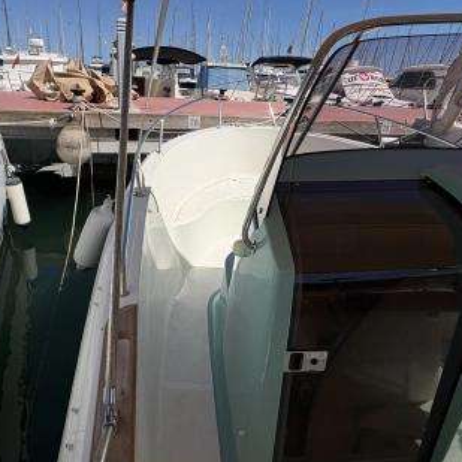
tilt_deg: -25.2
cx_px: 173
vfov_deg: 69.6
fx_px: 332
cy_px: 232
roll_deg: -1.1
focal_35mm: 22
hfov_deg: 68.5
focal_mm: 2.22
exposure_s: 1/3906
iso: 50
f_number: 2.2
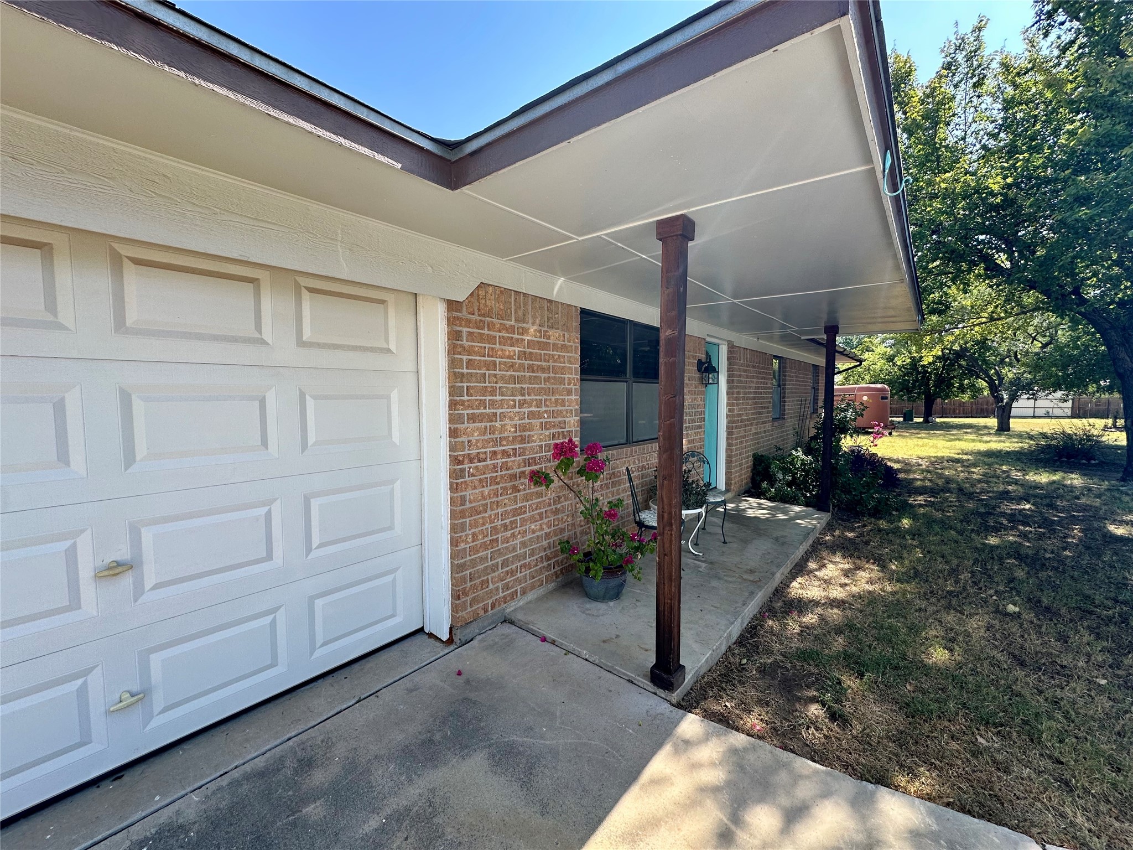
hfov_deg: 102.1
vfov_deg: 85.7
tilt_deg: -3.5
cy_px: 425
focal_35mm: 14
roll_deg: -0.2
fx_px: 458
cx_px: 566
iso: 40
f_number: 2.2
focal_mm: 2.22
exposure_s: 1/307
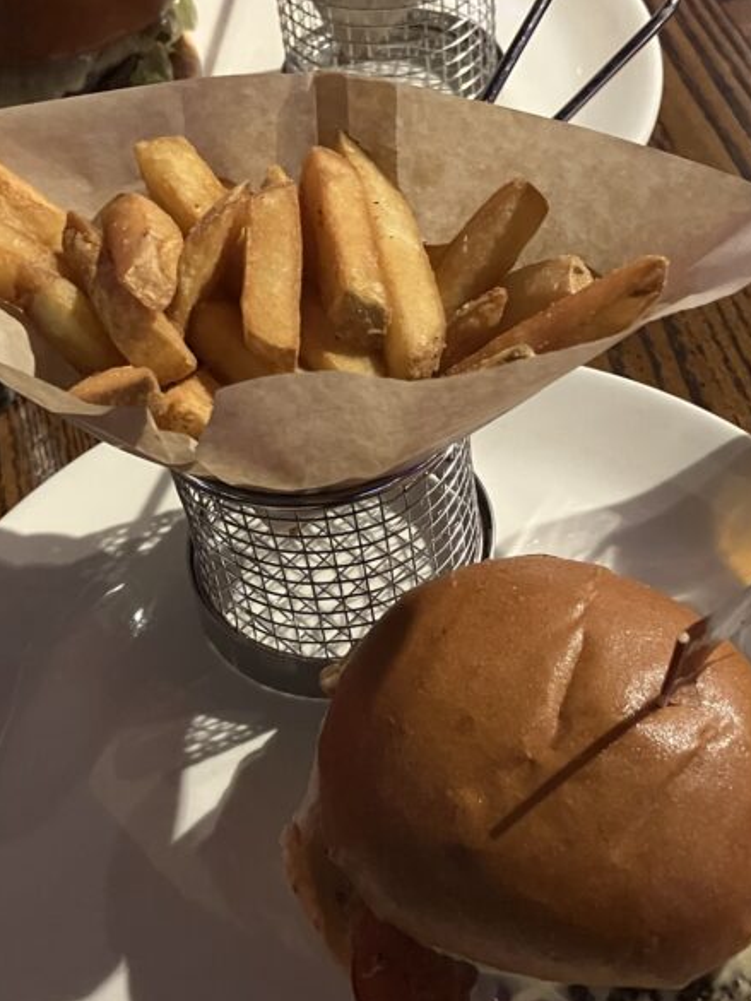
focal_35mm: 49
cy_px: 433
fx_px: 1417
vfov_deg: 38.8
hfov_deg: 29.6
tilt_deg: -46.9
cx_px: 458
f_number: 1.8
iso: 500
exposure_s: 1/30
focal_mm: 3.99
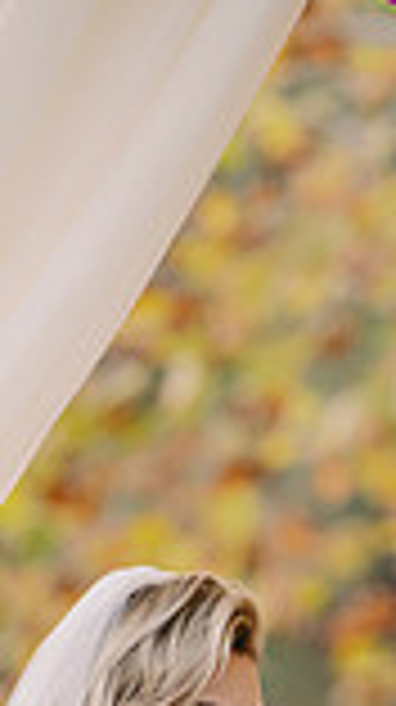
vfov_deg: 2.8
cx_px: 405
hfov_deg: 1.6
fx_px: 14506
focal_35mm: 775
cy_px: 726
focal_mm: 200
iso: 800
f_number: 3.2
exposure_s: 1/320
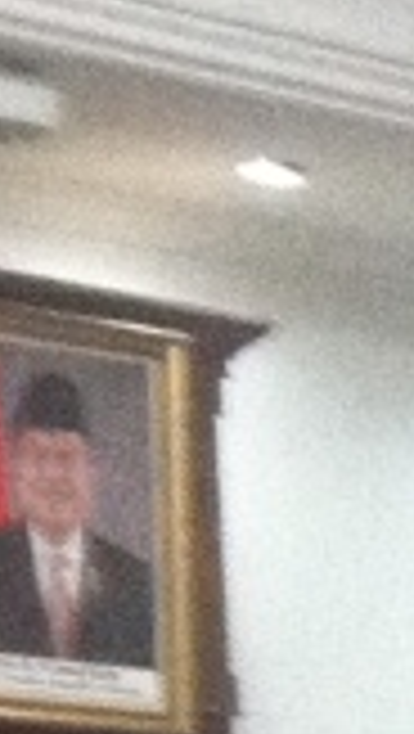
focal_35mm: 303
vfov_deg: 6.9
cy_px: 1518
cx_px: 2547
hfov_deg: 3.5
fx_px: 5898
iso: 400
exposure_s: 1/15
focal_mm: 3.85
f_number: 2.8
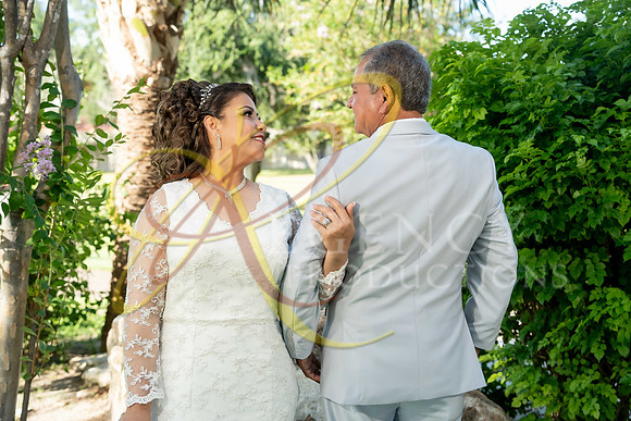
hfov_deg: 41.9
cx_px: 316
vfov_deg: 28.7
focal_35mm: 47
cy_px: 210
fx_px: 824
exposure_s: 1/500
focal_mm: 47
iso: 500
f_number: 4
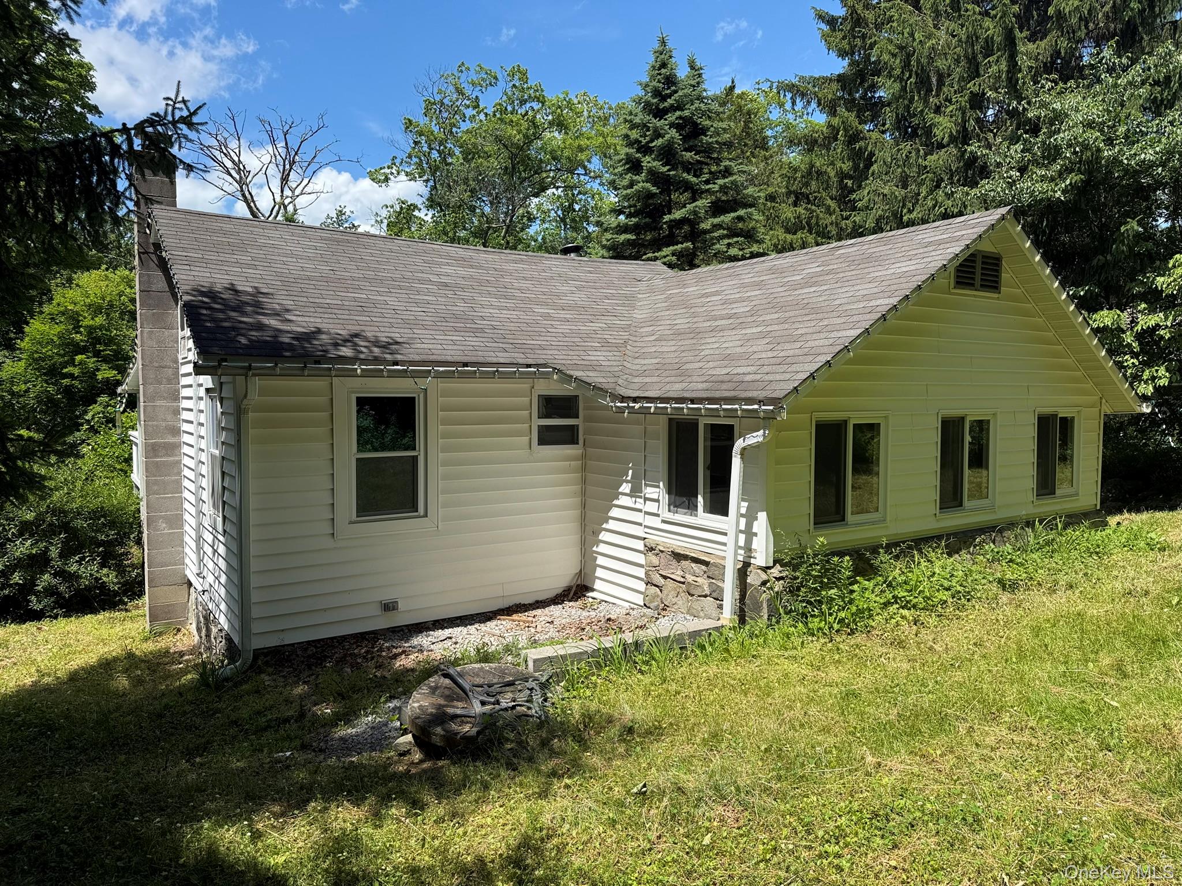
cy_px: 443
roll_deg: -0.4
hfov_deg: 71.6
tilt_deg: -1.0
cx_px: 591
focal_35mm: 24
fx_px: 820
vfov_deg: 56.8
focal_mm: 6.76
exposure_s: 1/3021
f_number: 1.78
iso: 80
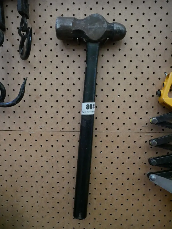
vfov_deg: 67.3
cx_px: 86
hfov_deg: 53.1
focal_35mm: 26
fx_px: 172
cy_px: 114
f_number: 5
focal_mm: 13
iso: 6400
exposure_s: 1/200
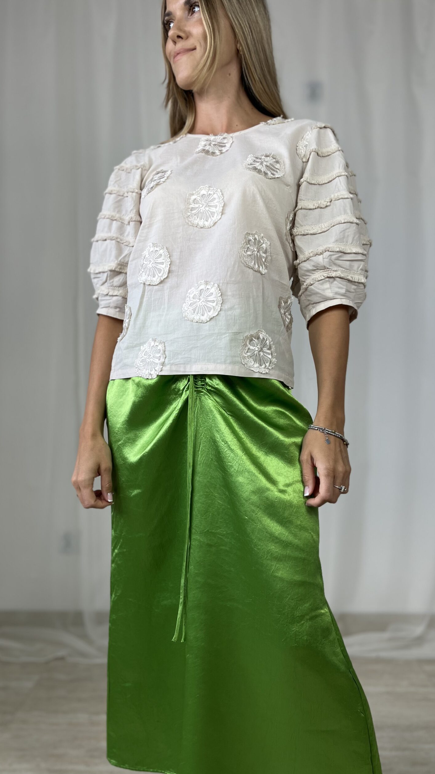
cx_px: 207
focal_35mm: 29
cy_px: 386
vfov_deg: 66.1
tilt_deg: +0.0
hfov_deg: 40.2
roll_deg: +0.8
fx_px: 595
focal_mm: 5.1
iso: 40
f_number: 1.6
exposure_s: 1/122
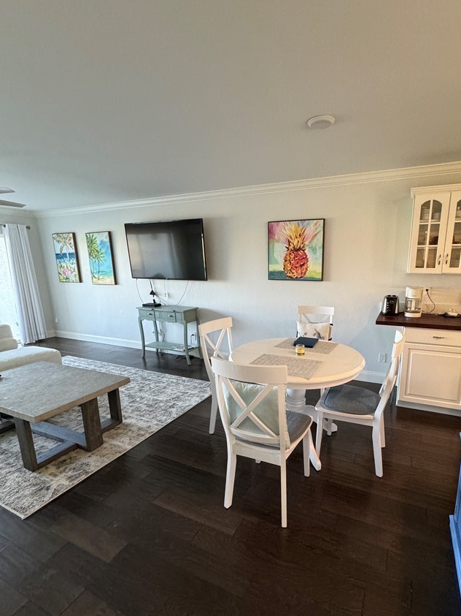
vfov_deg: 90.9
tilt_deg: -13.1
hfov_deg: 73.9
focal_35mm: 17
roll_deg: +0.8
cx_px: 276
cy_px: 326
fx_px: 302
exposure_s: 1/60
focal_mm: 2.22
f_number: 2.2
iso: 320
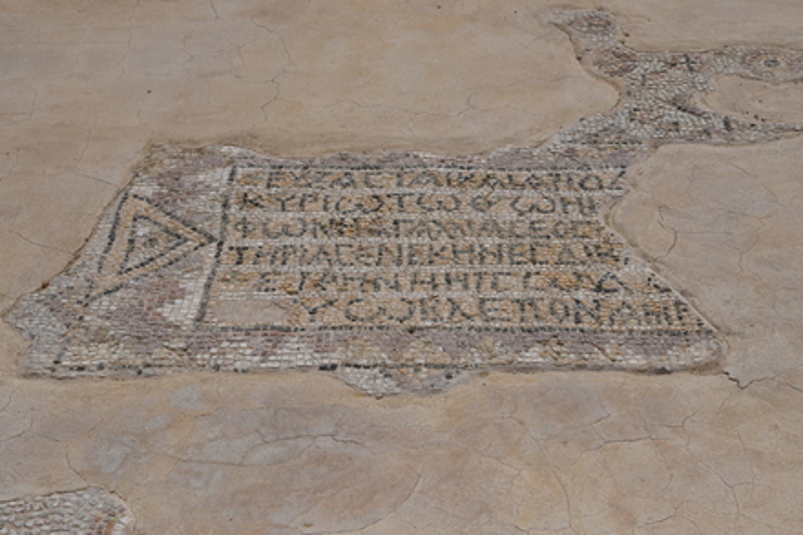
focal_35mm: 66
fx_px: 1472
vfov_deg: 20.6
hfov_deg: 30.5
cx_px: 402
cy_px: 268
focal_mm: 44
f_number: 10
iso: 250
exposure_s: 1/2500
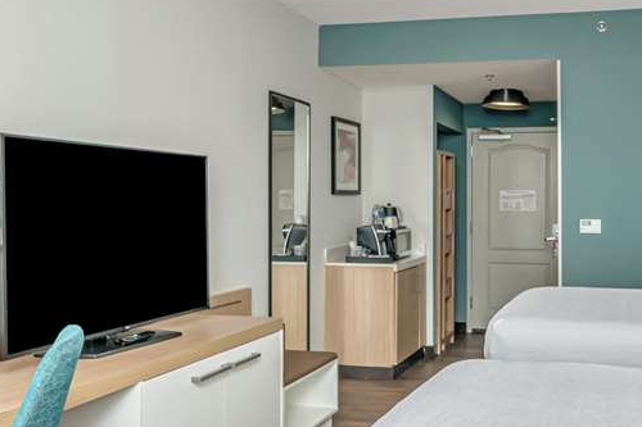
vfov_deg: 31.9
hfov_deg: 46.1
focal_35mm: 42
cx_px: 393
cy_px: 233
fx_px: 749
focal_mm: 14
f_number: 6.3
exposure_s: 1/160
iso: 400
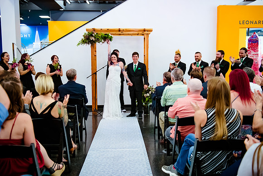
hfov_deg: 51.9
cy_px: 88
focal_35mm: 37
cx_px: 133
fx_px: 270
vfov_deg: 36.0
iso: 4000
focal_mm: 36
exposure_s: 1/125
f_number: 2.8
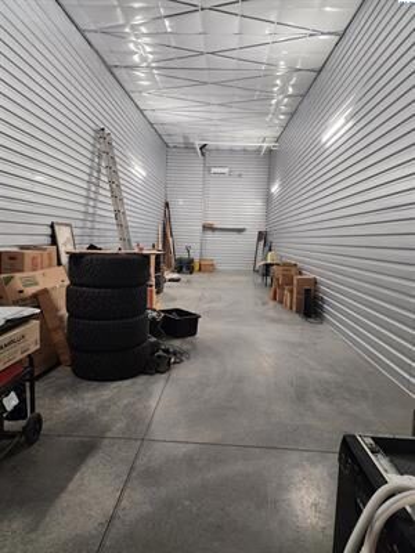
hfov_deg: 58.9
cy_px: 276
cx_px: 208
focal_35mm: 23
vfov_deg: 73.9
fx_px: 368
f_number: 1.8
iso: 500
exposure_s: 1/120
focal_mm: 6.4
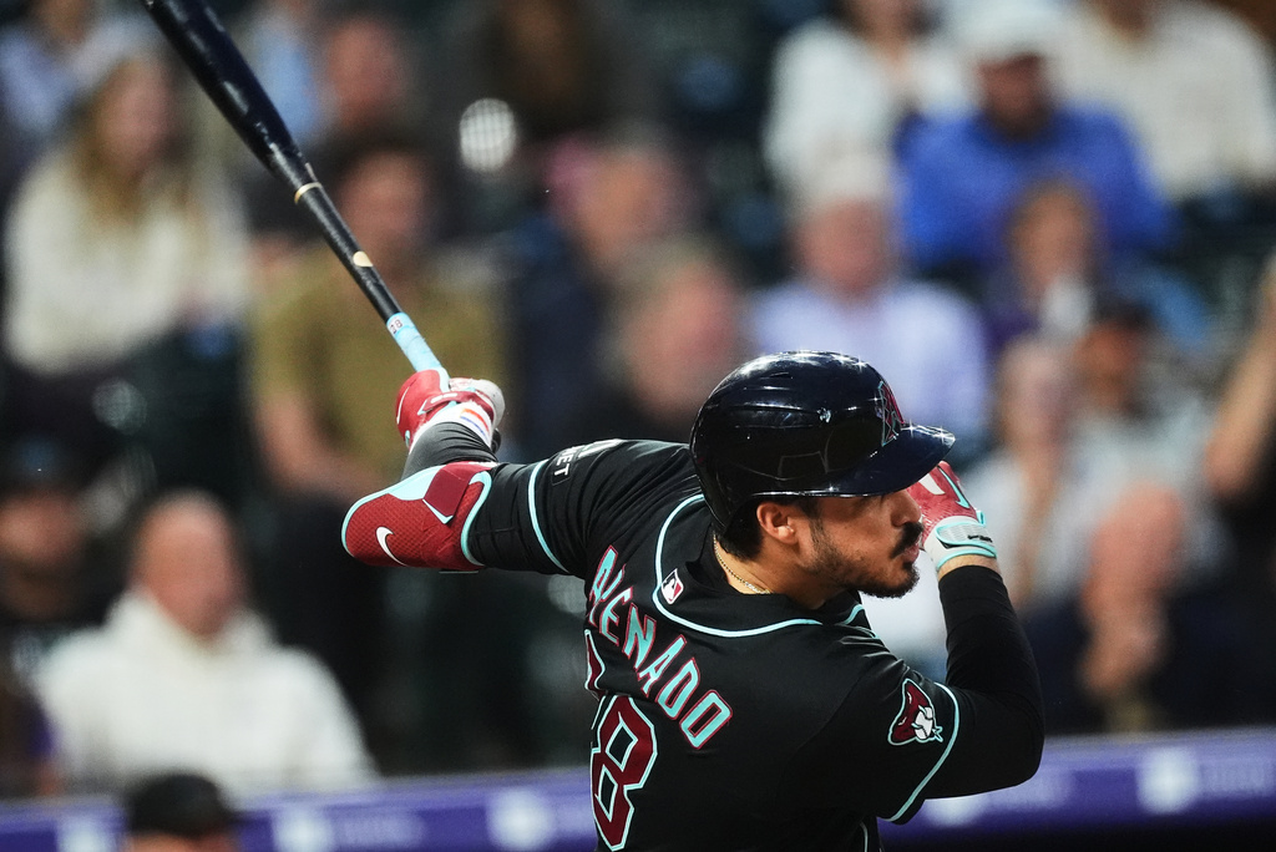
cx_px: 638
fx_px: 31917
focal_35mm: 900
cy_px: 426
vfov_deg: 1.5
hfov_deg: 2.3
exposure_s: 1/1600
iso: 5000
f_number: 4
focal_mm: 600
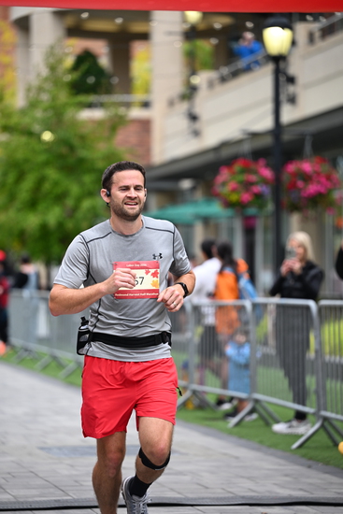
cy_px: 257
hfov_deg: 10.6
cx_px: 172
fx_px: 1857
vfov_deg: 15.8
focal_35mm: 130
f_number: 2.8
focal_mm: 130
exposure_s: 1/2000
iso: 640
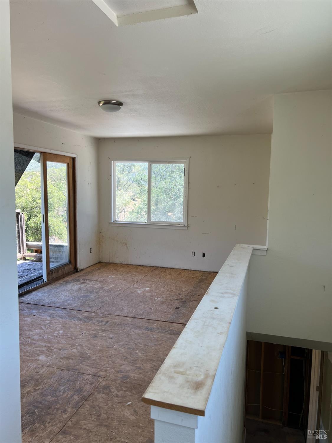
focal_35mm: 26
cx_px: 166
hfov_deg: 53.1
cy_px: 222
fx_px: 332
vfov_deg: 67.3
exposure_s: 1/317
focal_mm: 5.7
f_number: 1.5
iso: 50
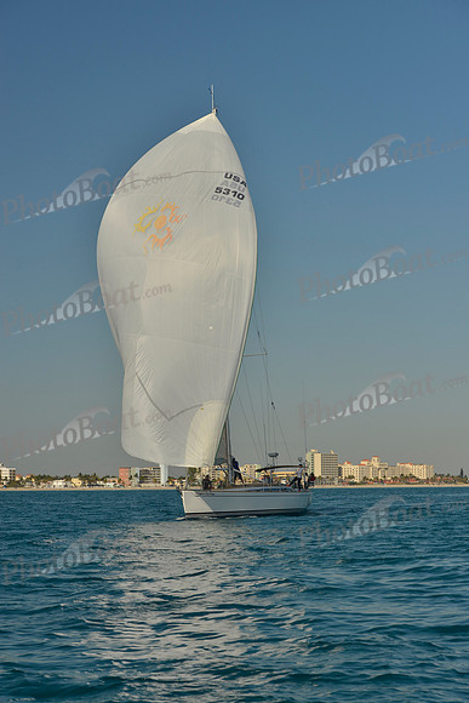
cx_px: 234
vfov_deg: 28.8
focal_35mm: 70
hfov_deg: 19.5
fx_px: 1367
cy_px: 352
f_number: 9
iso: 200
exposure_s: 1/640
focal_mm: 70
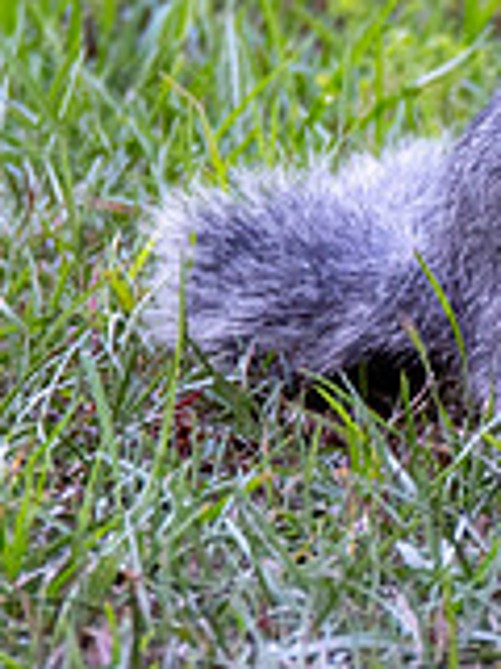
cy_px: 420
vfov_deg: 0.6
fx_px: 59301
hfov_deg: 0.5
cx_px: 739
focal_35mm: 3073
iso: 1250
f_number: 6.3
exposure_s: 1/320
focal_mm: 600
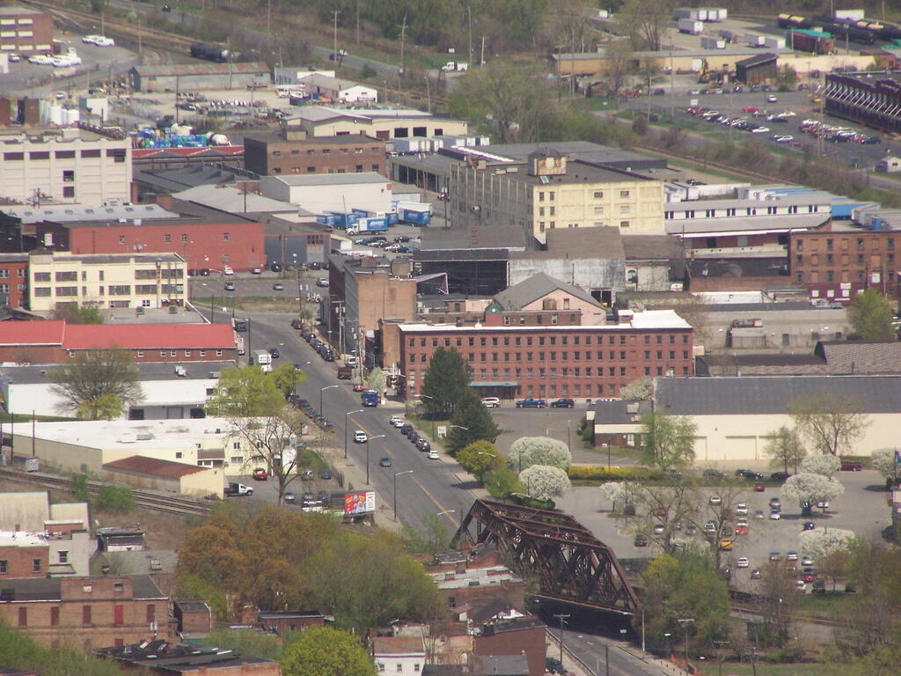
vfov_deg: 3.9
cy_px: 338
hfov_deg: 5.2
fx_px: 9891
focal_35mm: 380
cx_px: 450
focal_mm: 63
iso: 200
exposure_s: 1/800
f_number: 5
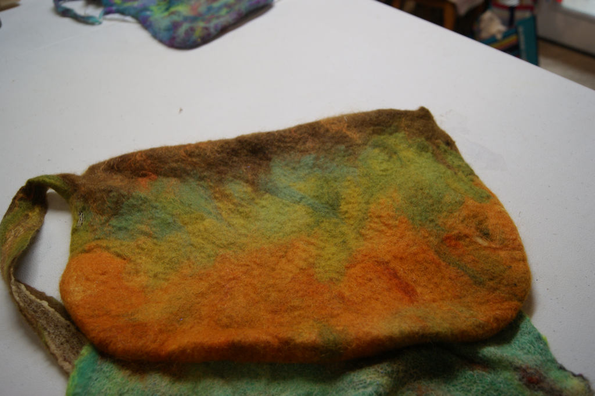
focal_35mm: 33
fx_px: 545
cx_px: 298
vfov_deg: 39.9
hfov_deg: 57.3
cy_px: 198
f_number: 4
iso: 320
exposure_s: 1/40
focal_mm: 22
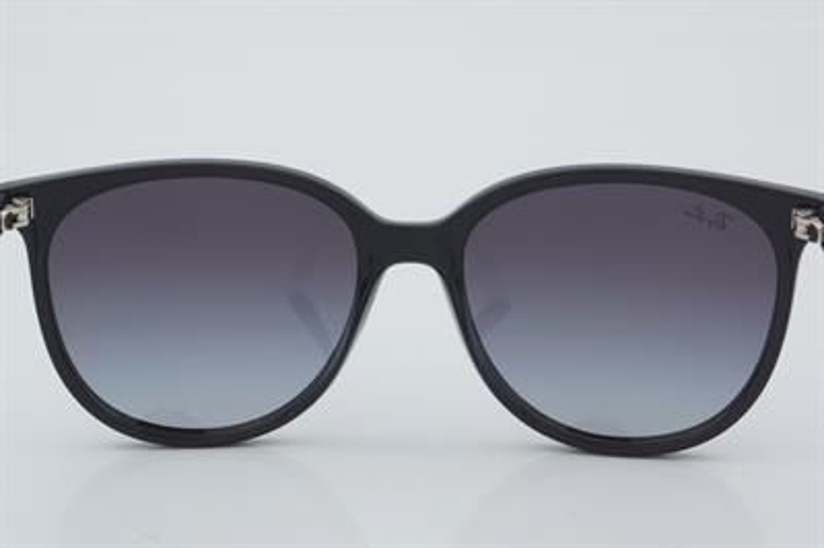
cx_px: 412
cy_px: 274
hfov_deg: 24.6
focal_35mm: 82
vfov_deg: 16.5
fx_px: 1887
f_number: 32
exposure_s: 1/4
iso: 100
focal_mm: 55
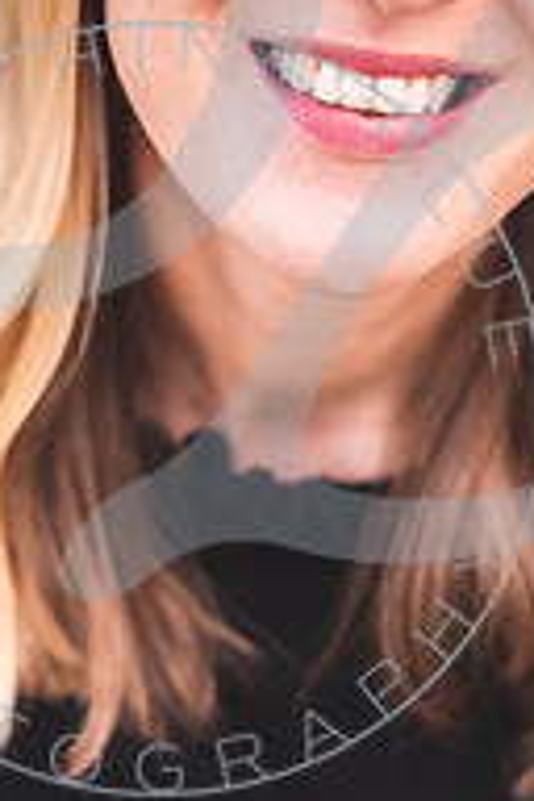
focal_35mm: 199
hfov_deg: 6.9
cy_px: 92
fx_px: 4427
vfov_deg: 10.3
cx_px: 346
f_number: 2.8
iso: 100
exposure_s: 1/320
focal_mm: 85
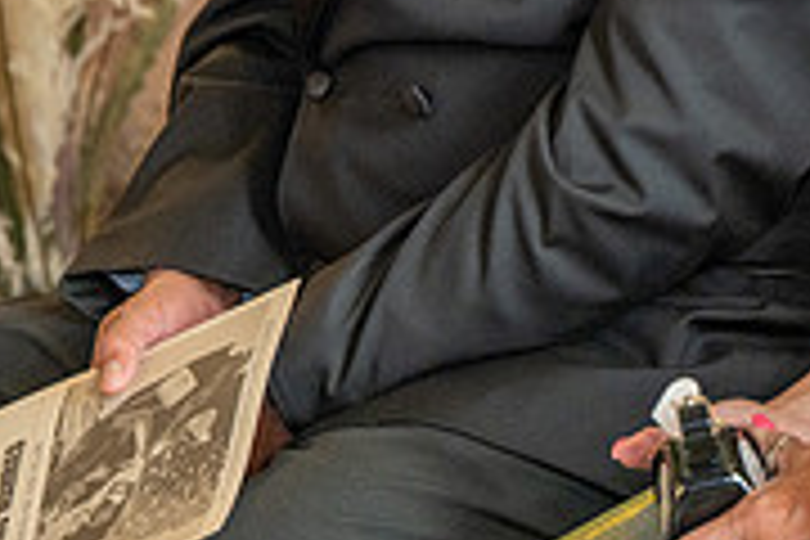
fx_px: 6232
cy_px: -281
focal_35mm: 277
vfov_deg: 4.9
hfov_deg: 7.4
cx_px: 675
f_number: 2.8
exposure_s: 1/125
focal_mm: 86
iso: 1600
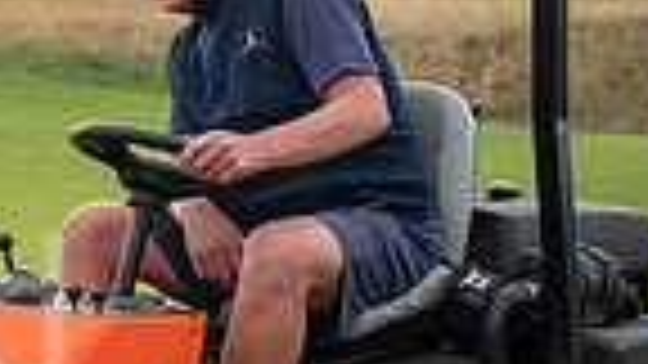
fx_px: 2680
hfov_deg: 12.6
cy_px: 355
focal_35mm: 156
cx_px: -504
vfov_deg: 7.7
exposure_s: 1/160
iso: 100
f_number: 4.5
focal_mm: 37
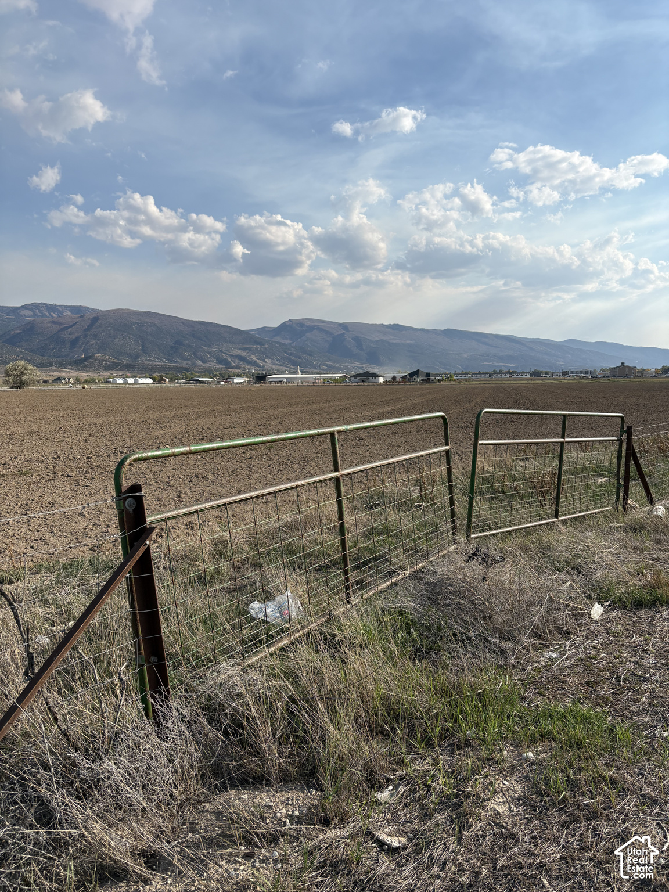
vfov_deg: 67.3
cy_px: 446
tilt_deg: -4.5
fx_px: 670
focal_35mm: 26
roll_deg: +1.3
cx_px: 334
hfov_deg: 53.1
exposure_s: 1/4065
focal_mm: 5.96
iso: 50
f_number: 1.6
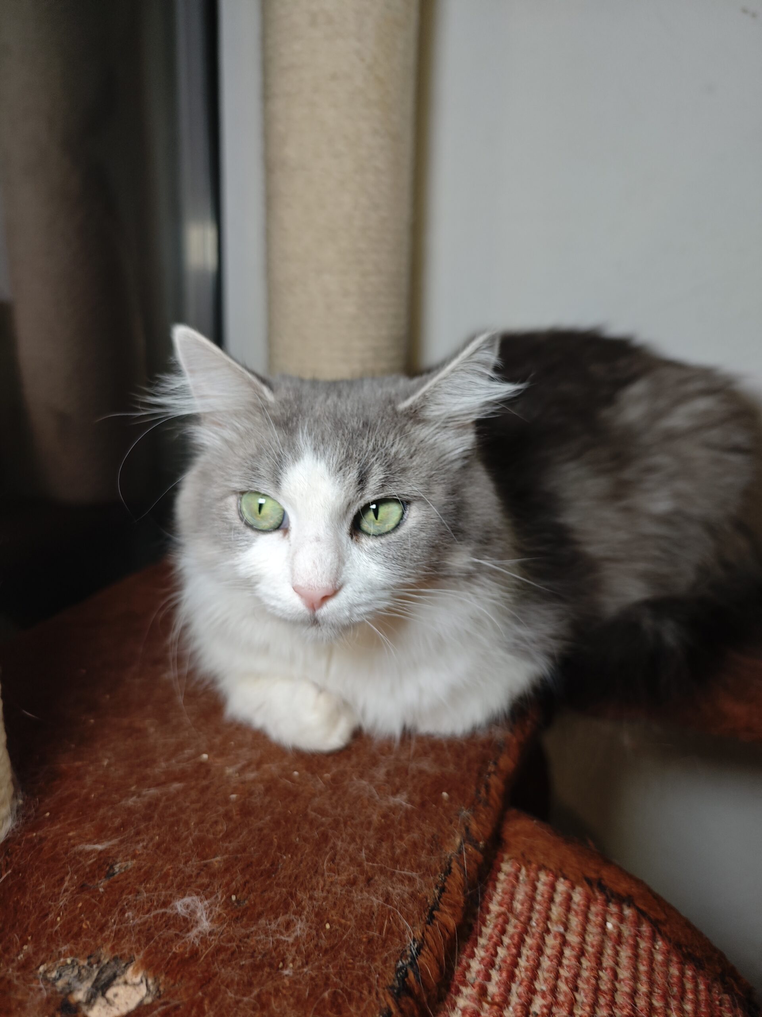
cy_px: 508
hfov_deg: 58.9
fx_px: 675
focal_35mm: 23
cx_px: 381
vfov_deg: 73.9
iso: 250
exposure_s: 1/65.4
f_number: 1.63
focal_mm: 8.72
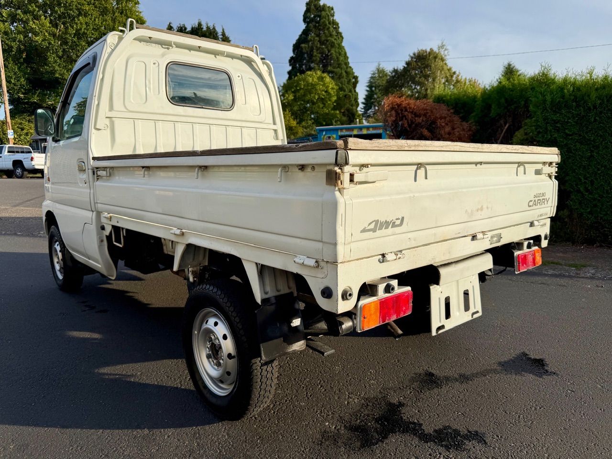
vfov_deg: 56.8
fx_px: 424
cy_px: 230
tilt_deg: -9.6
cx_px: 306
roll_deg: +2.6
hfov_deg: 71.6
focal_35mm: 24
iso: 80
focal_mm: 6.76
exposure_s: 1/4673
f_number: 1.78
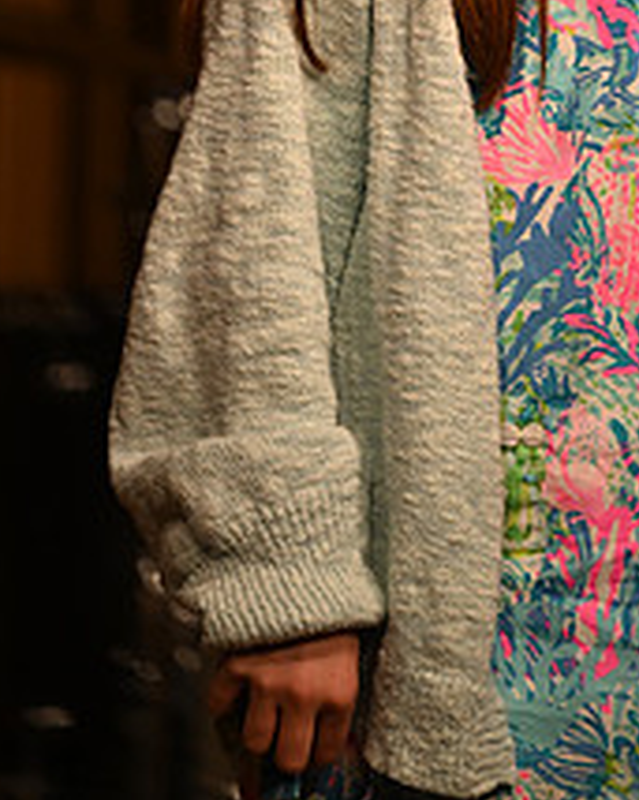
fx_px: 12065
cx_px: 693
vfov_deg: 3.8
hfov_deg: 3.0
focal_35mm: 510
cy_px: -277
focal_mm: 200
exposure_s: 1/320
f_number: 2.8
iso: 640
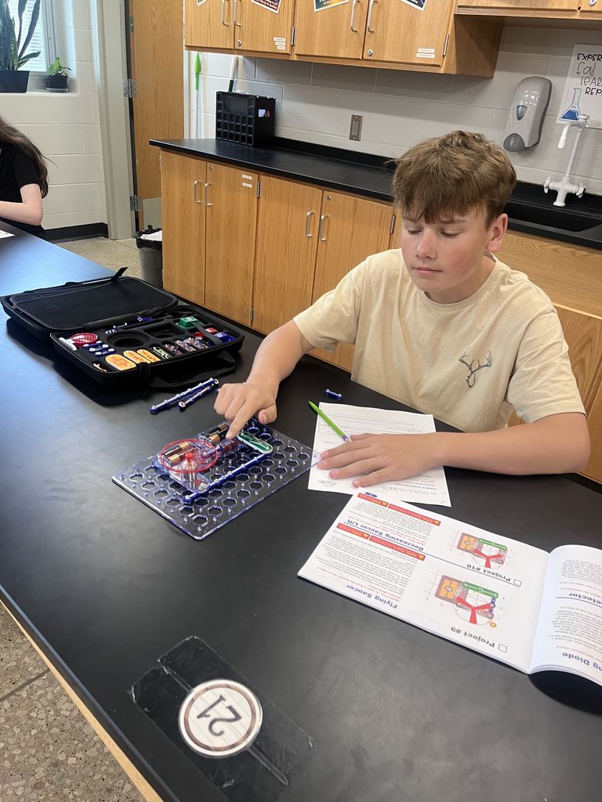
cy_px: 401
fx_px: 603
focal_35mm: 26
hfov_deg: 53.1
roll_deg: -7.1
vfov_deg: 67.3
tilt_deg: -30.3
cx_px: 301
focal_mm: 5.1
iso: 125
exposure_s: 1/94
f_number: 1.6
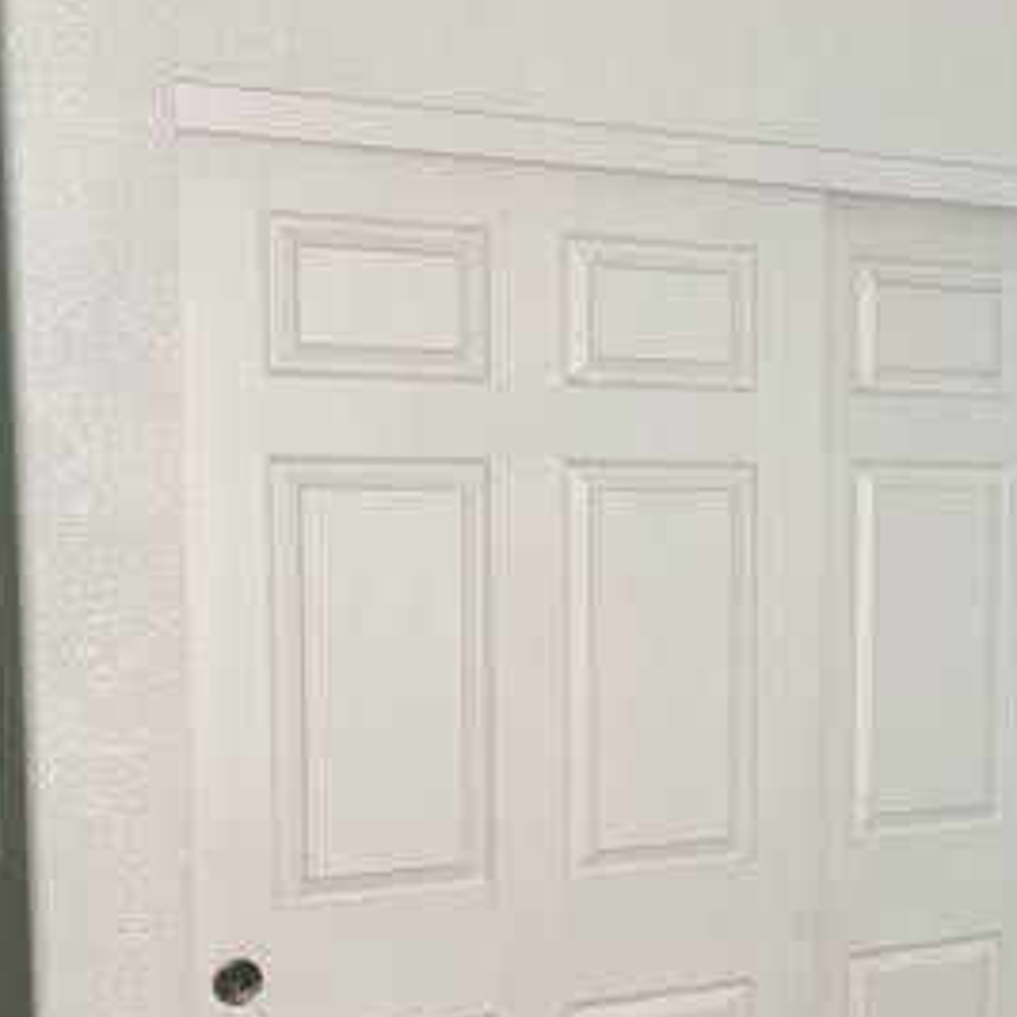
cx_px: 1314
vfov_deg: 23.8
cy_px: 733
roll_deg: -2.2
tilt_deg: -8.0
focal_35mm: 72
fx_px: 2393
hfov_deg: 21.7
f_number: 1.8
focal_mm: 4.25
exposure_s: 1/160
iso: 32
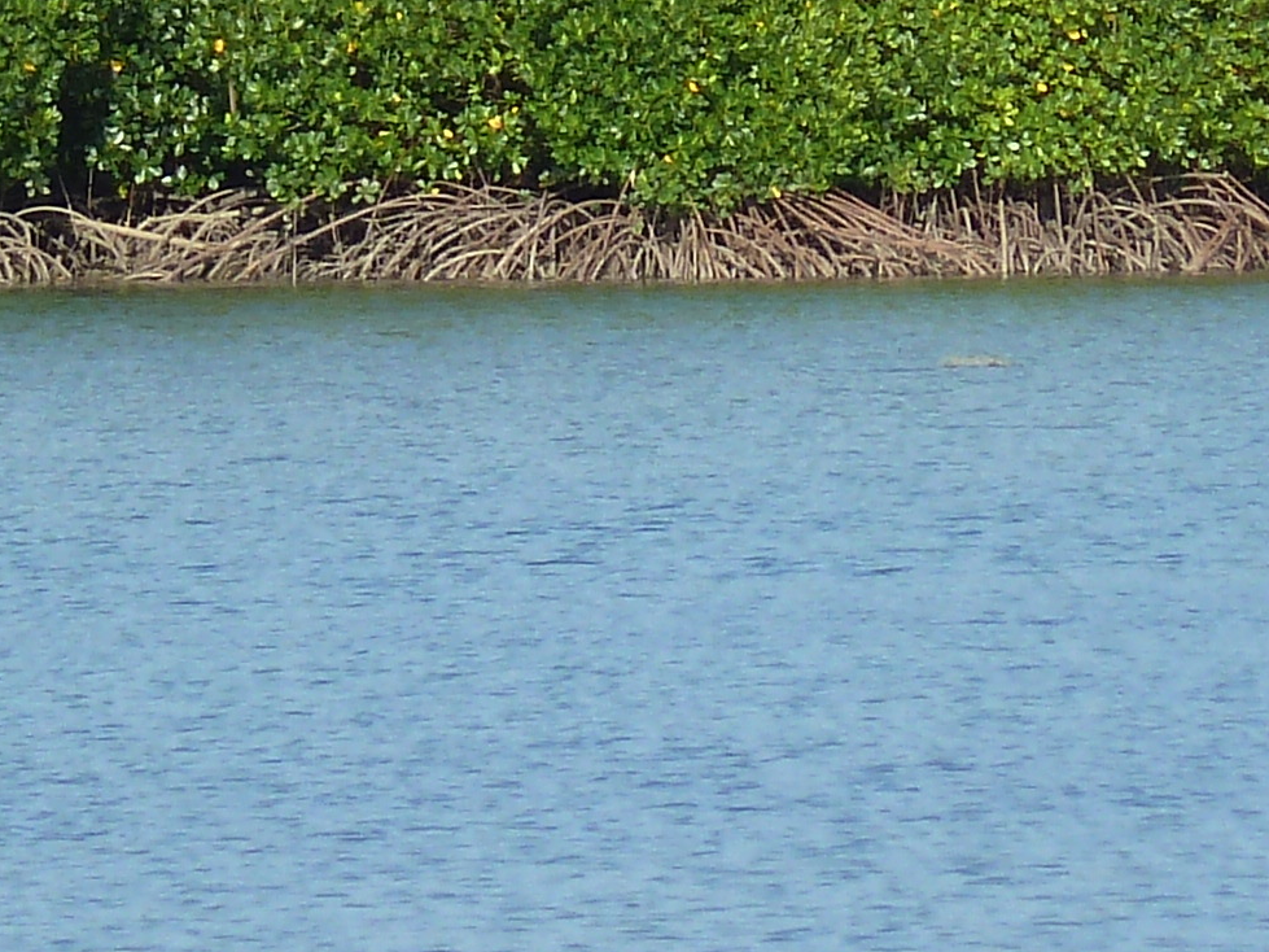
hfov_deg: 1.9
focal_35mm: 1062
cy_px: -401
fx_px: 38927
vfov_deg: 1.4
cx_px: 410
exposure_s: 1/320
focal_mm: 42.6
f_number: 4.7
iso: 80
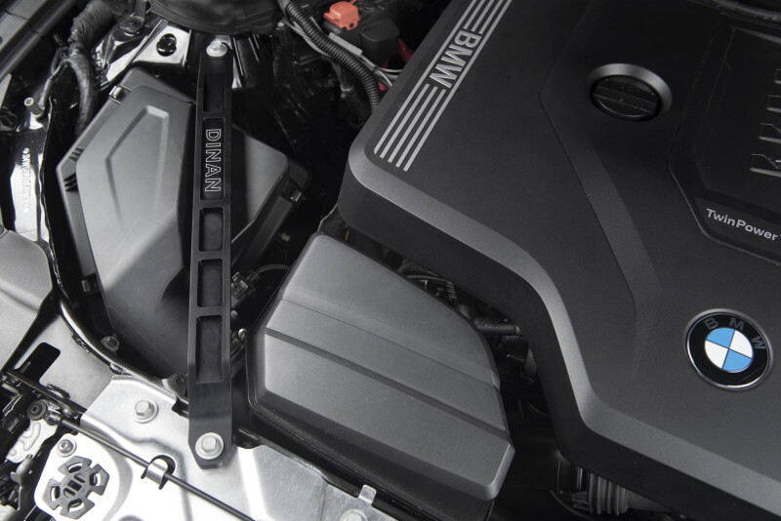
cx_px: 390
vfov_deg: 41.1
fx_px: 694
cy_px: 260
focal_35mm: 32
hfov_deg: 58.7
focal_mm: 32
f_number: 5.6
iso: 100
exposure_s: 1/125
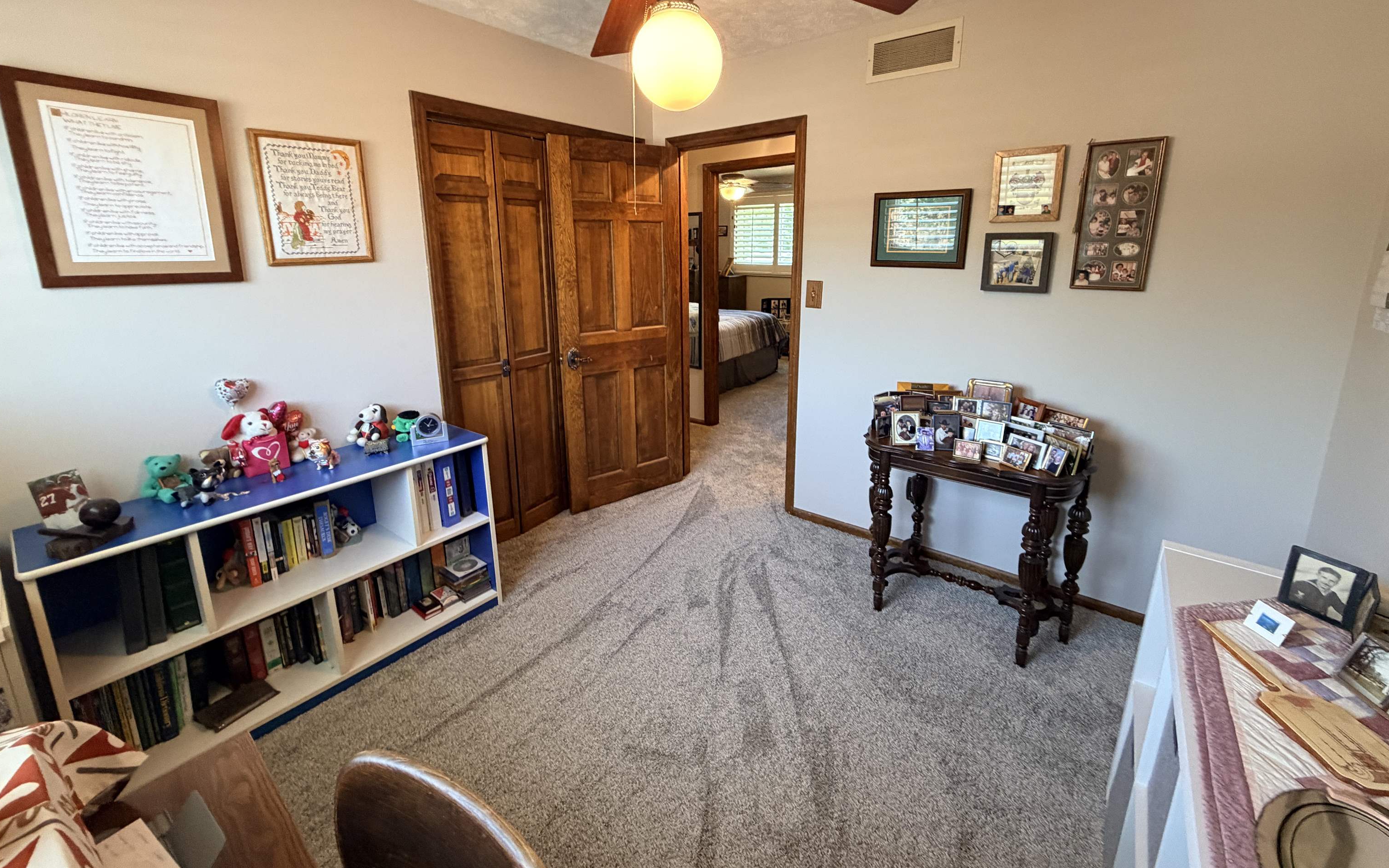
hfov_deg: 101.5
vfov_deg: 74.3
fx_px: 568
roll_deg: +0.3
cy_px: 365
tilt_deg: -10.9
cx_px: 697
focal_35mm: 15
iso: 320
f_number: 2.2
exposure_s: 1/60
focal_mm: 2.22
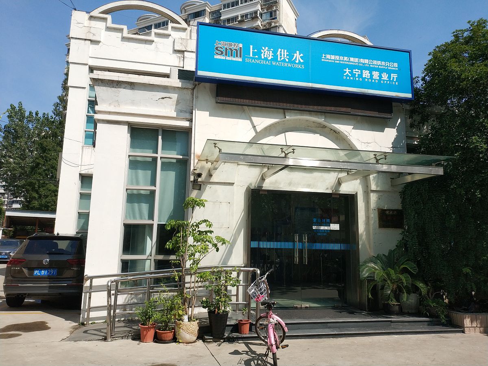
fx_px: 451
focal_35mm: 32
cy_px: 183
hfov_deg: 56.8
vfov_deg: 44.2
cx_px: 244
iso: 100
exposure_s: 1/1536
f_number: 2
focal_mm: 4.5
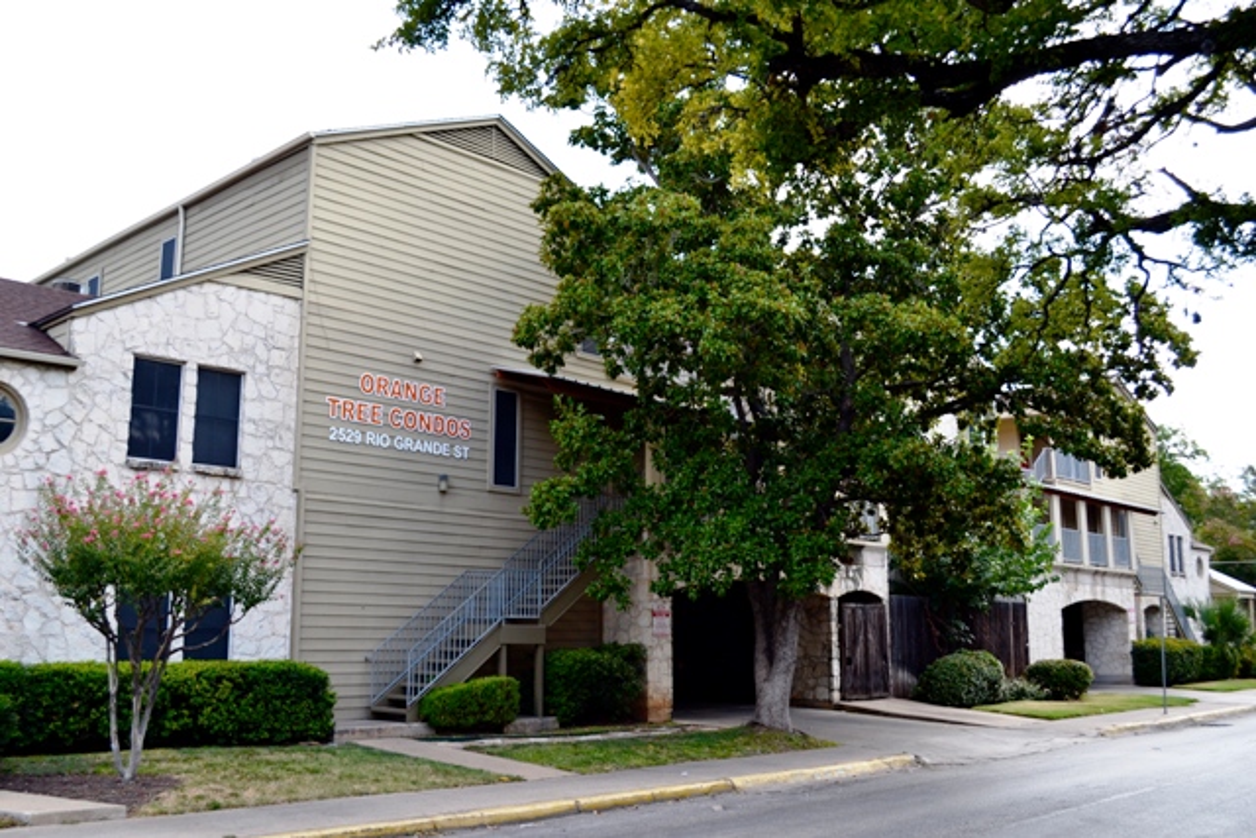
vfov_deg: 40.0
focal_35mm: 33
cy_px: 419
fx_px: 1152
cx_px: 628
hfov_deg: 57.2
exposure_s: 1/125
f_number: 5.6
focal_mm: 22
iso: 100
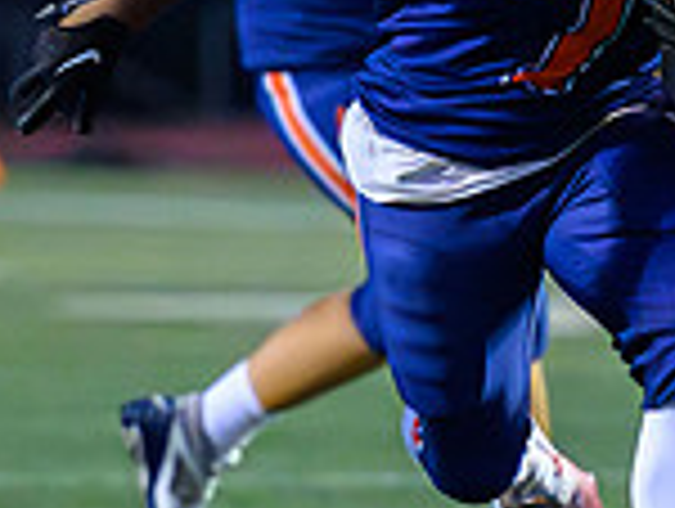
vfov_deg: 1.9
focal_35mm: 798
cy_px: 375
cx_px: 500
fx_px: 15586
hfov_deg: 2.5
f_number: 2.8
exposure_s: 1/1250
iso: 25600
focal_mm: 135
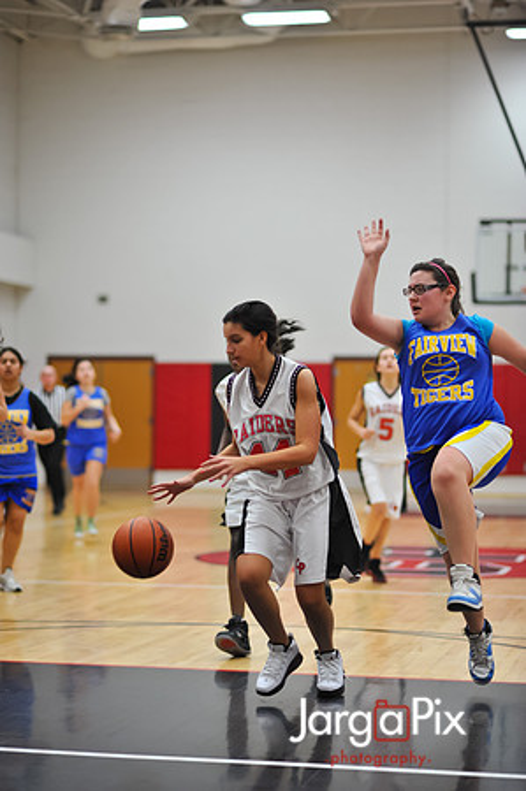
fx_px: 1867
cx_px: 263
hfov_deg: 16.0
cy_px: 396
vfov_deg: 23.9
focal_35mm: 85
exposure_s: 1/500
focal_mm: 85
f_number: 2
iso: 1100
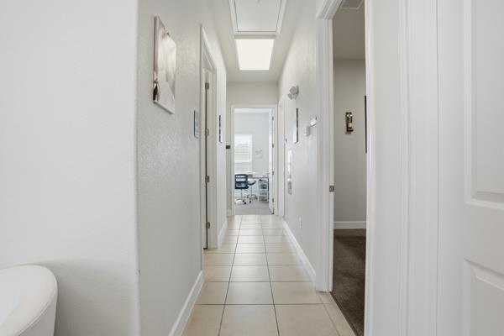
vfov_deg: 70.4
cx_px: 252
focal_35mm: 17
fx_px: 238
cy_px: 168
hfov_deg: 93.3
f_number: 6.3
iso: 125
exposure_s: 1/640
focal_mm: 17
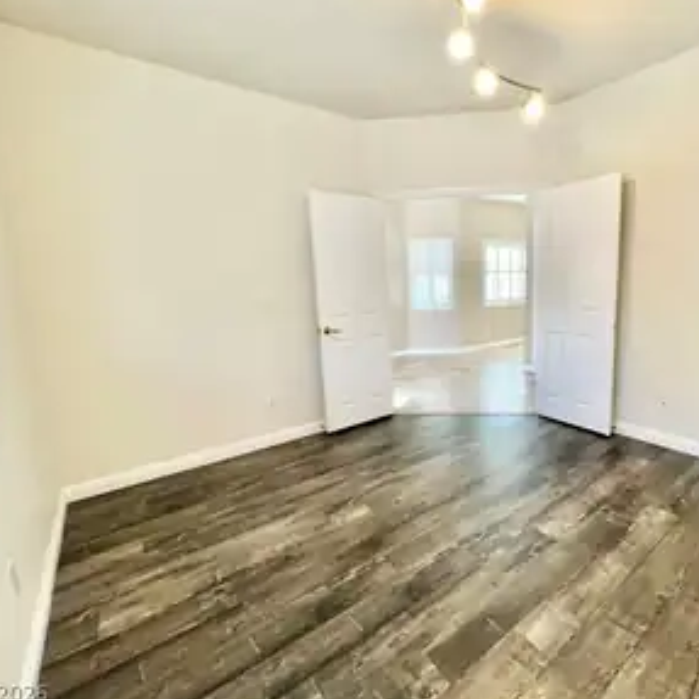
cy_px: 343
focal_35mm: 16
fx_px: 366
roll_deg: +2.0
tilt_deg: -8.2
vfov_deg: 87.4
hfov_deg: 85.9
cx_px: 431
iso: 32
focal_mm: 1.57
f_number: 1.8
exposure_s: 1/122
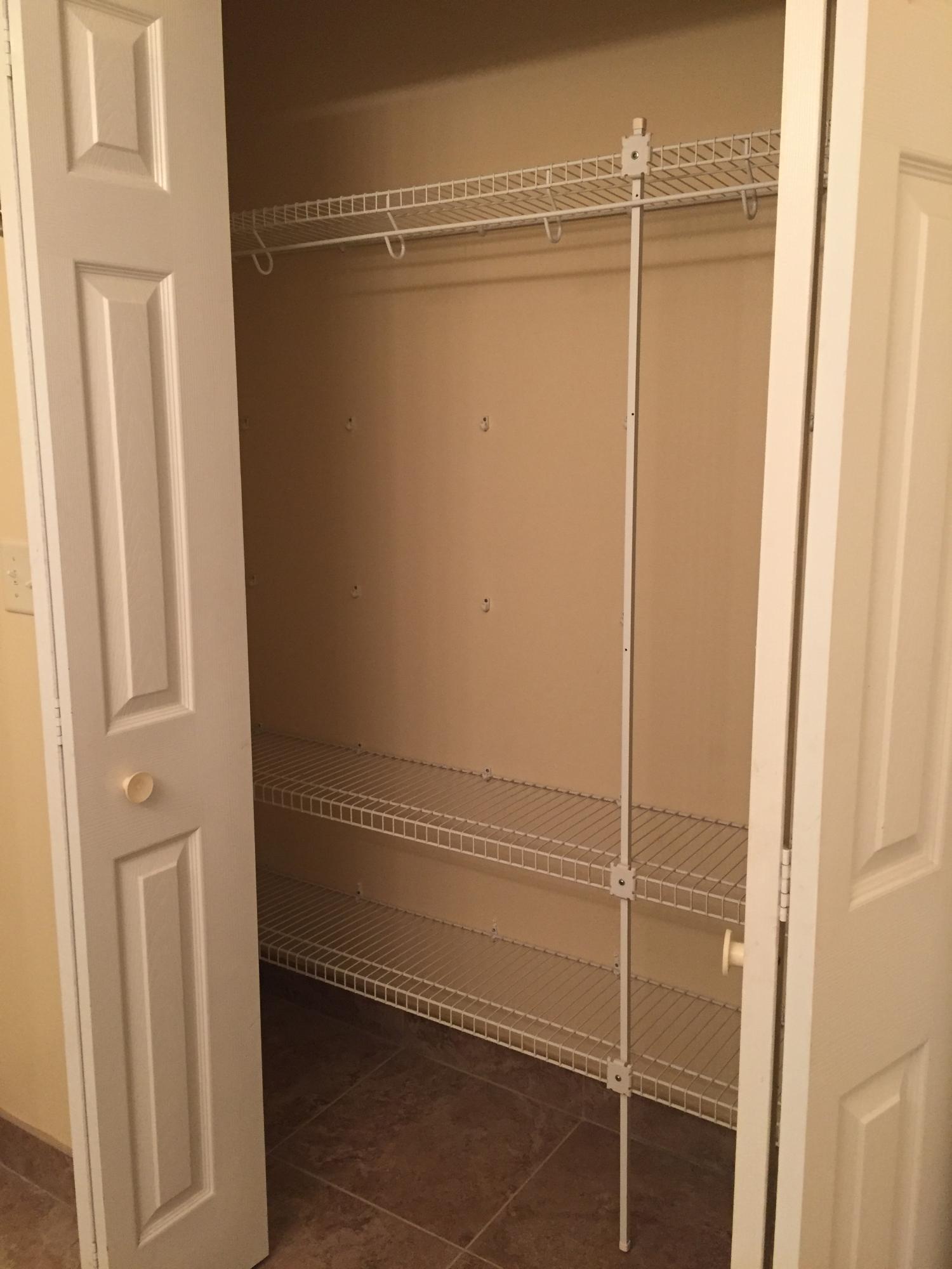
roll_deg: +0.5
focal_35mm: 29
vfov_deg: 61.7
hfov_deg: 48.2
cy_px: 634
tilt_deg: -10.4
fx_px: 1063
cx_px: 476
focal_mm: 4.15
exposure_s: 1/30
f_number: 2.2
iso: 125
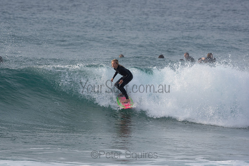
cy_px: 83
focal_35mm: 483
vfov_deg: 2.8
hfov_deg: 4.3
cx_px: 124
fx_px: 3339
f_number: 5.6
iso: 360
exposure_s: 1/1600
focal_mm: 320
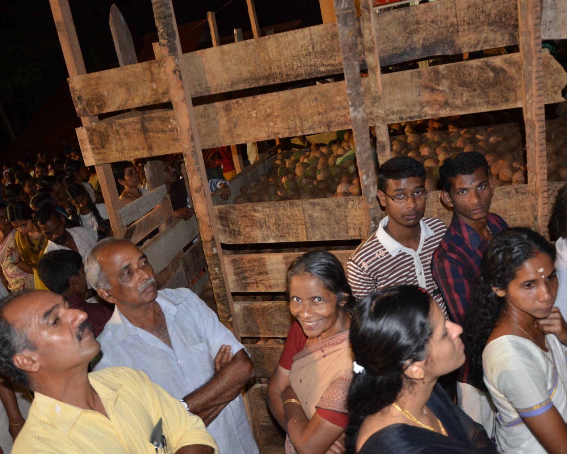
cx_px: 287
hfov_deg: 57.2
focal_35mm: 31
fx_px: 520
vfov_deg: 47.1
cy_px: 224
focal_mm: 18
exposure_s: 1/60
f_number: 3.5
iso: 800
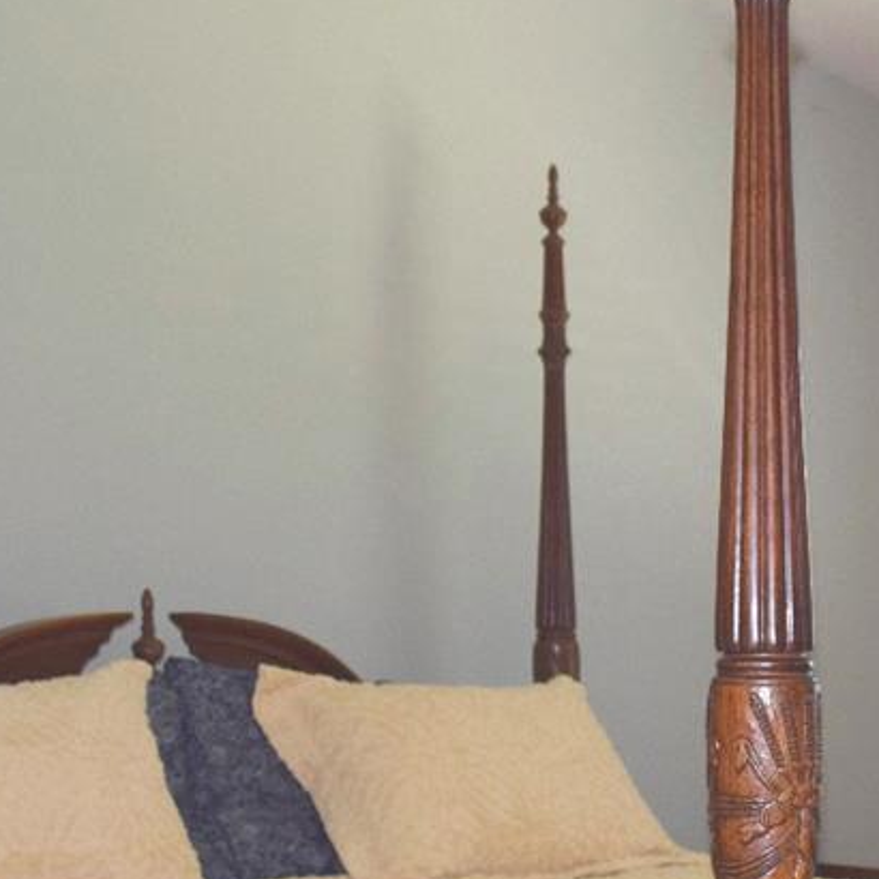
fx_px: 2413
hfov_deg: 20.0
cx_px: 894
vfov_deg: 20.4
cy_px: 714
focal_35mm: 84
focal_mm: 18
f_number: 5
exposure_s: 1/100
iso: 800
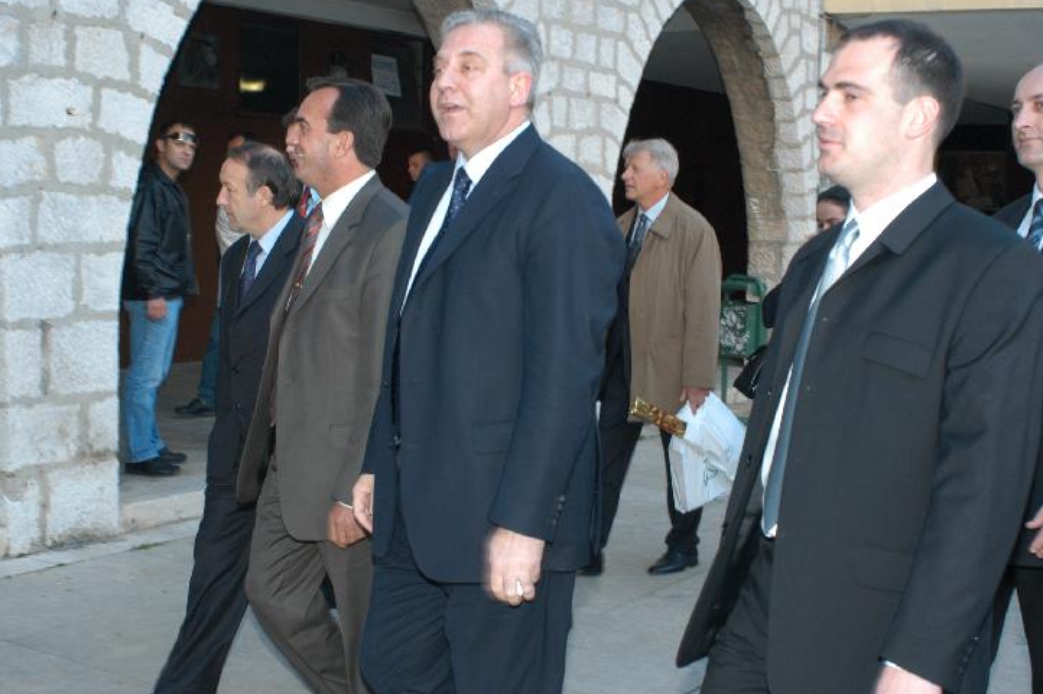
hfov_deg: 38.5
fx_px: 1492
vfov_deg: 26.2
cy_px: 346
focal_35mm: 52
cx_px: 530
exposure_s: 1/80
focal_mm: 31
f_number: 5.6
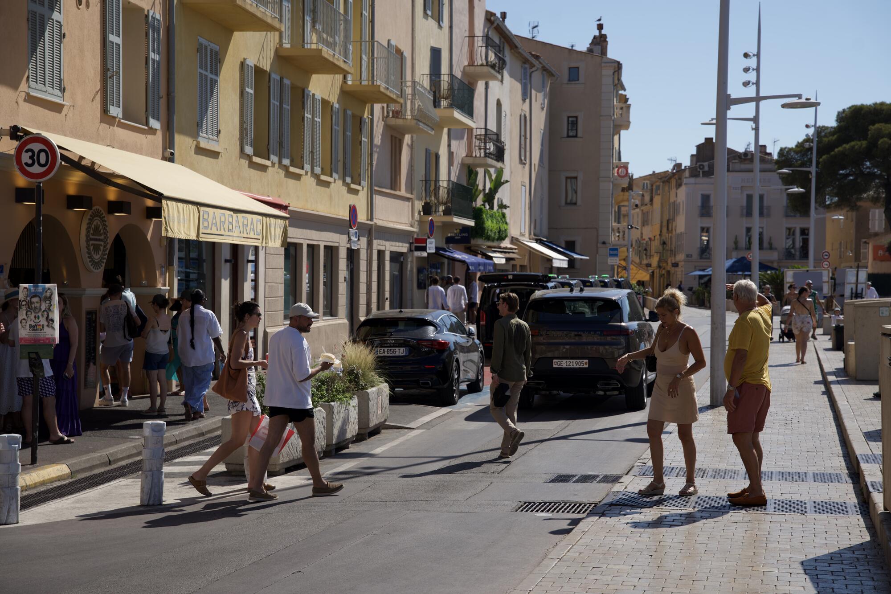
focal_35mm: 66
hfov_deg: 30.6
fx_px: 1628
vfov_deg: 20.7
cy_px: 297
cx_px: 446
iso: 50
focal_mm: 65.8
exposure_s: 1/500
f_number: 5.6
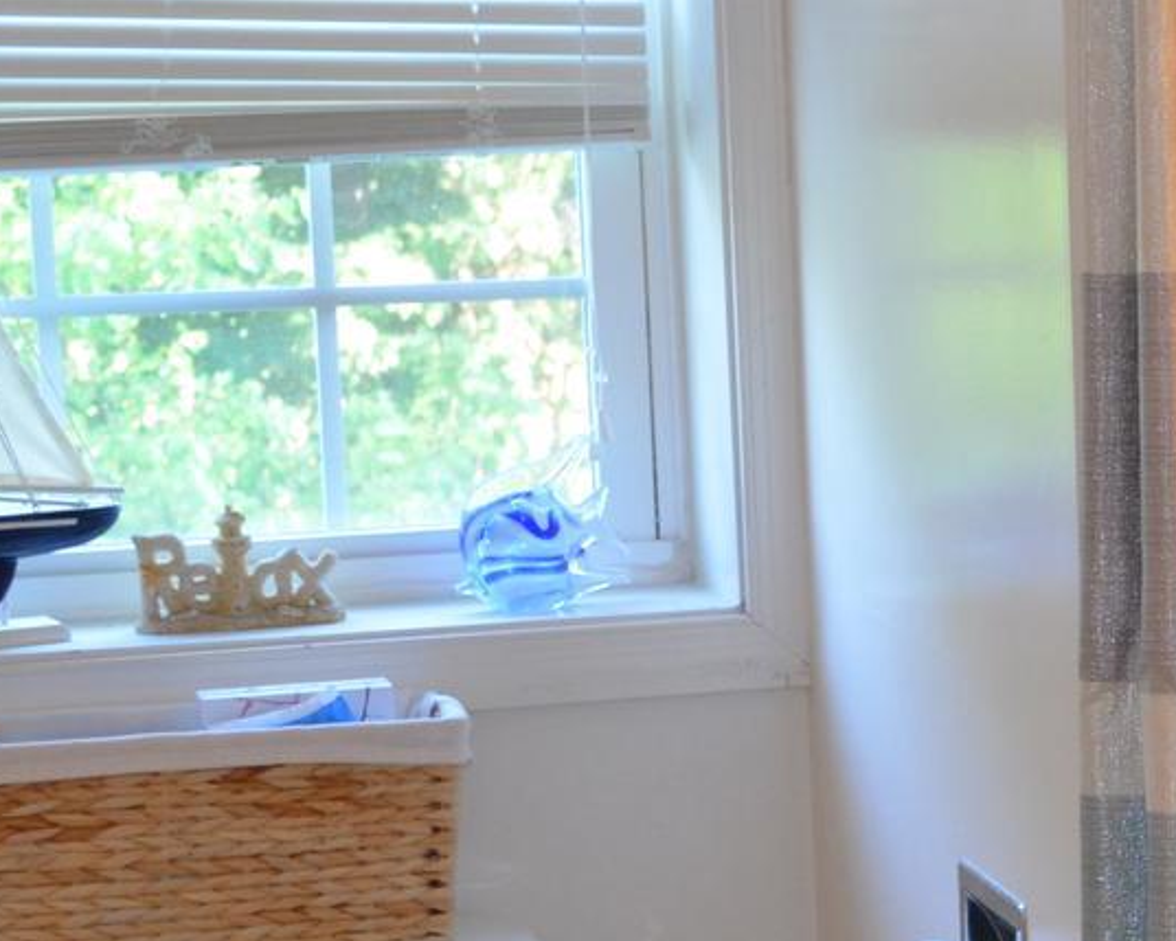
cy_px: 518
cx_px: 1740
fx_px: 4108
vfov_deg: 13.1
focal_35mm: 118
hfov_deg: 15.1
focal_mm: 22
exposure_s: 1/60
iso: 800
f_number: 3.8
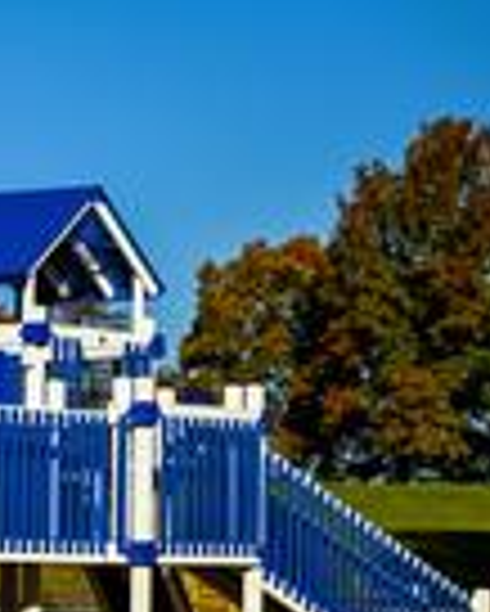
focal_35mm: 186
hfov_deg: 8.1
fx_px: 3368
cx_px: -252
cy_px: 495
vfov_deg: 10.3
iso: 400
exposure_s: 1/10000
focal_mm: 70
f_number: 3.5
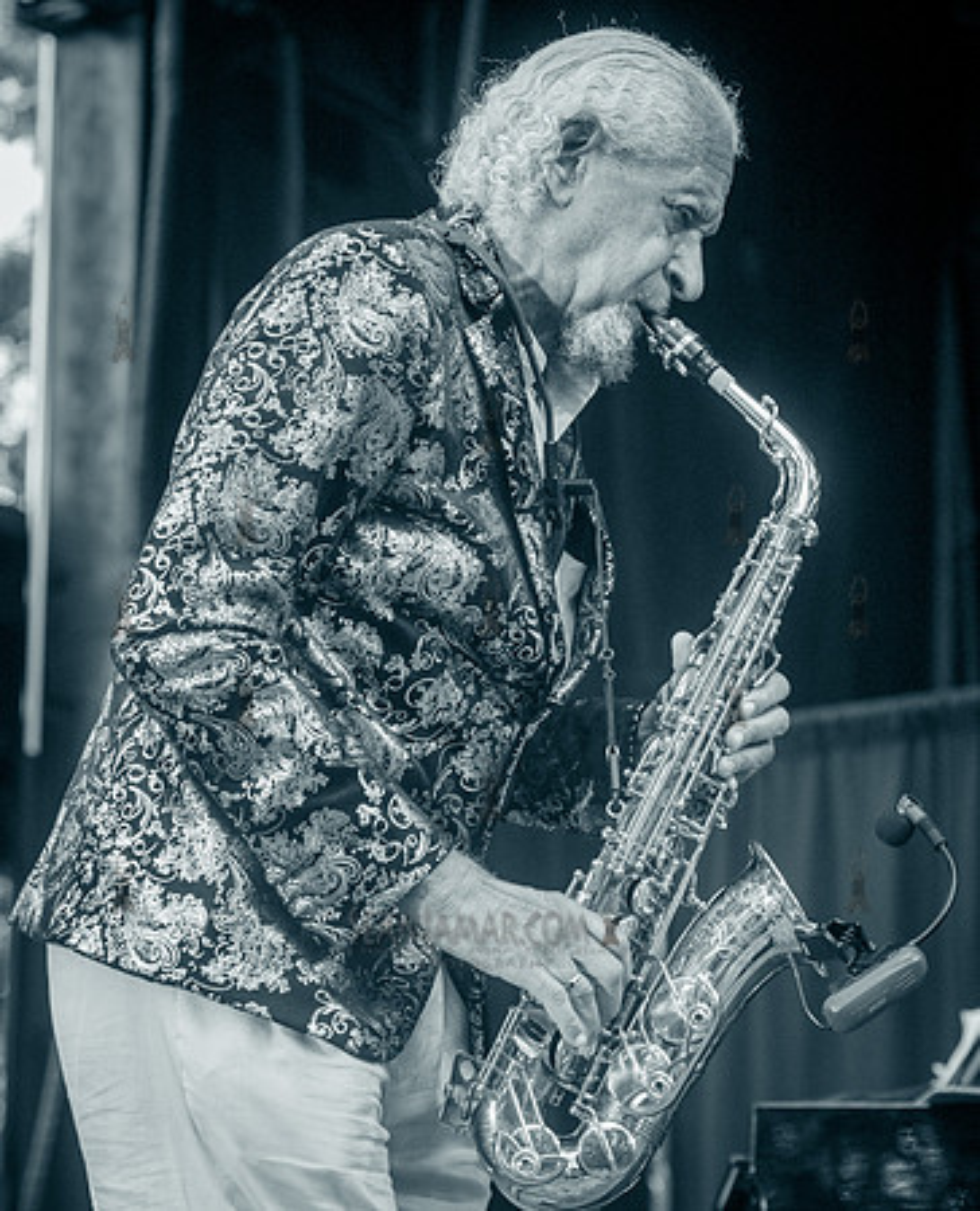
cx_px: 533
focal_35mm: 112
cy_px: 606
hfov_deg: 13.8
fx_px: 4035
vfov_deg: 17.1
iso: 2500
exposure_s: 1/640
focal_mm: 80
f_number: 4.5
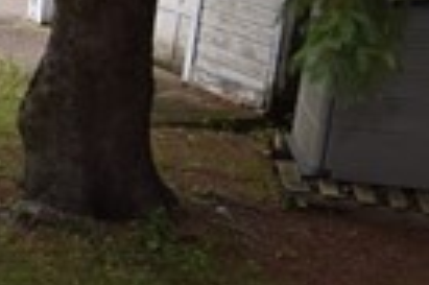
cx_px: -626
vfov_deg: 10.0
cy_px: 191
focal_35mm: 137
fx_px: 1630
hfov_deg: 11.9
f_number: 5.6
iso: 200
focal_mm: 11.5
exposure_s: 1/125
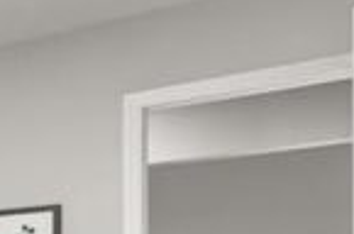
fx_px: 789
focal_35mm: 80
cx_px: -355
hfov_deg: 17.7
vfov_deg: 15.8
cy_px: 329
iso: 1600
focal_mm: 16.5
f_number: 7.1
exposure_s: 1/40
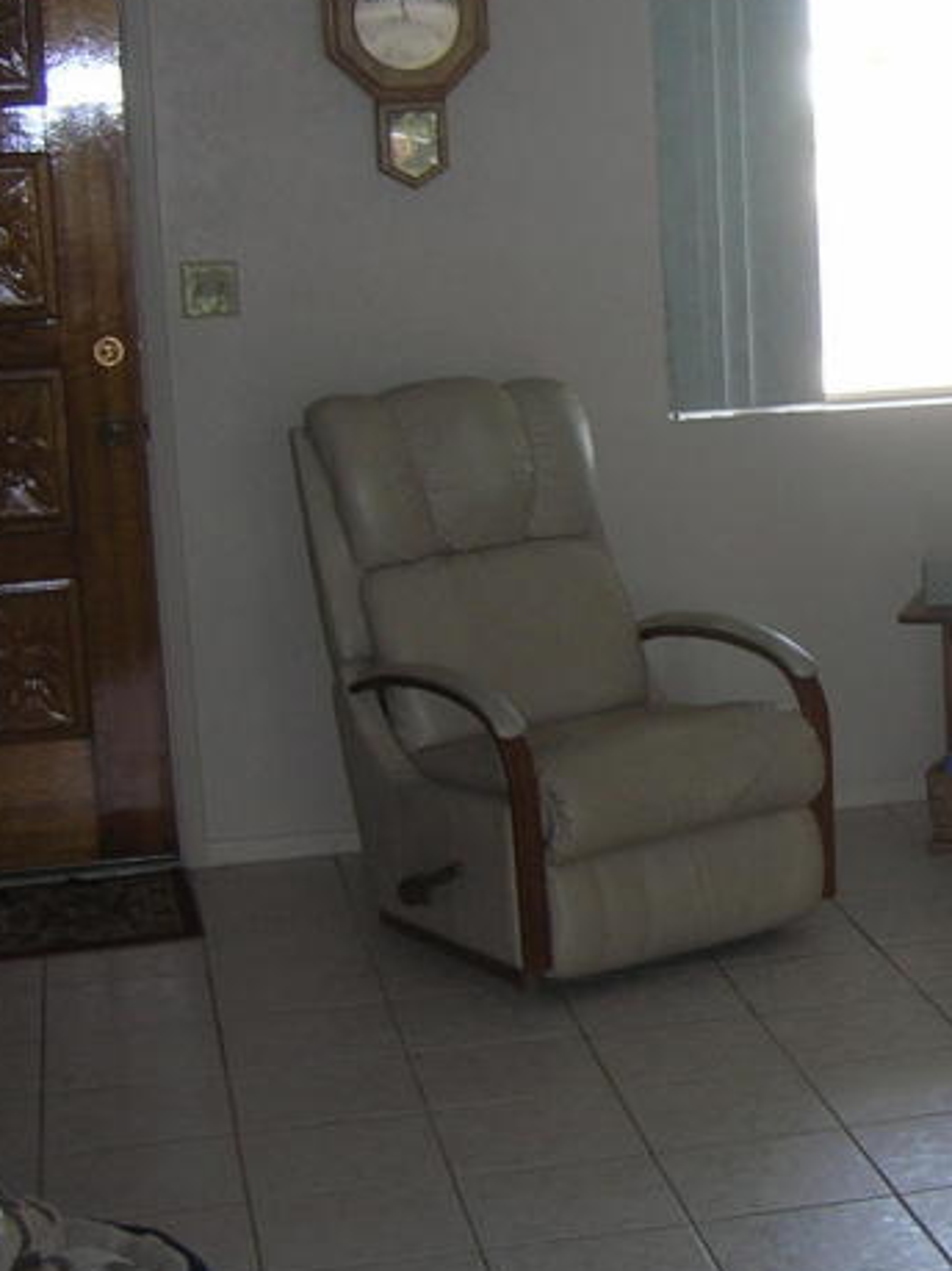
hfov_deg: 18.6
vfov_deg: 25.7
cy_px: 623
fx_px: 2788
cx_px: 1046
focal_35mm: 76
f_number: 2.9
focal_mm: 5.7
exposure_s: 1/31
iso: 51
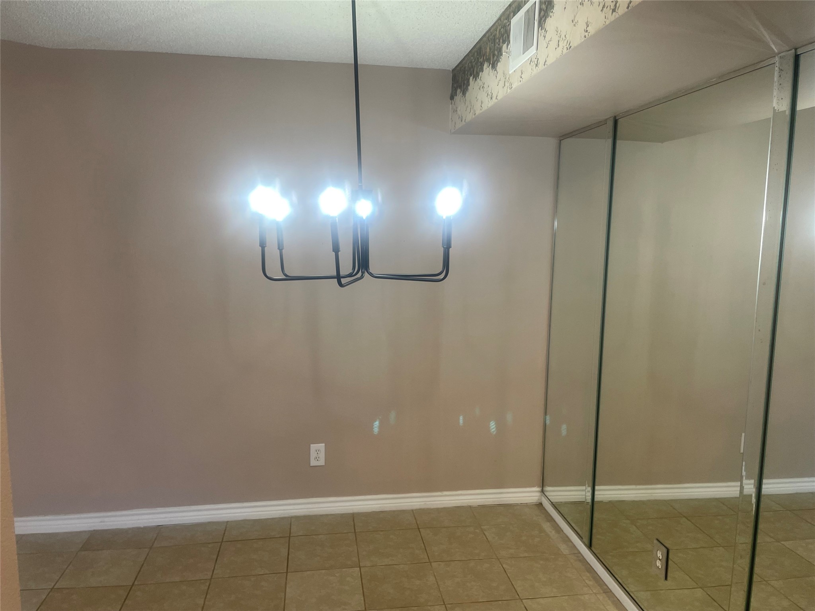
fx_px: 612
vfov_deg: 53.1
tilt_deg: -7.5
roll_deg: -0.4
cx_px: 408
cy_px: 306
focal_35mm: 26
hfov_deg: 67.3
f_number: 1.6
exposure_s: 1/60
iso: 80
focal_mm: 4.2
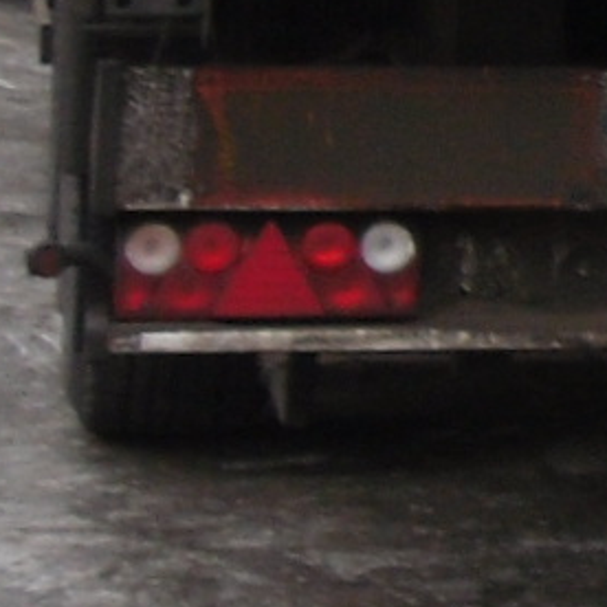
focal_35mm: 291
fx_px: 5773
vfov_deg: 5.9
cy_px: -479
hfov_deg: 5.5
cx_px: 2083
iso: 80
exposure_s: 1/90
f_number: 3.5
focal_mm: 6.3
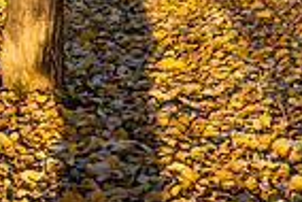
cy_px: -71
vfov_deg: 8.3
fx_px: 1369
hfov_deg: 12.5
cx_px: 285
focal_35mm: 163
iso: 200
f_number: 4.5
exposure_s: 1/200
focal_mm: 40
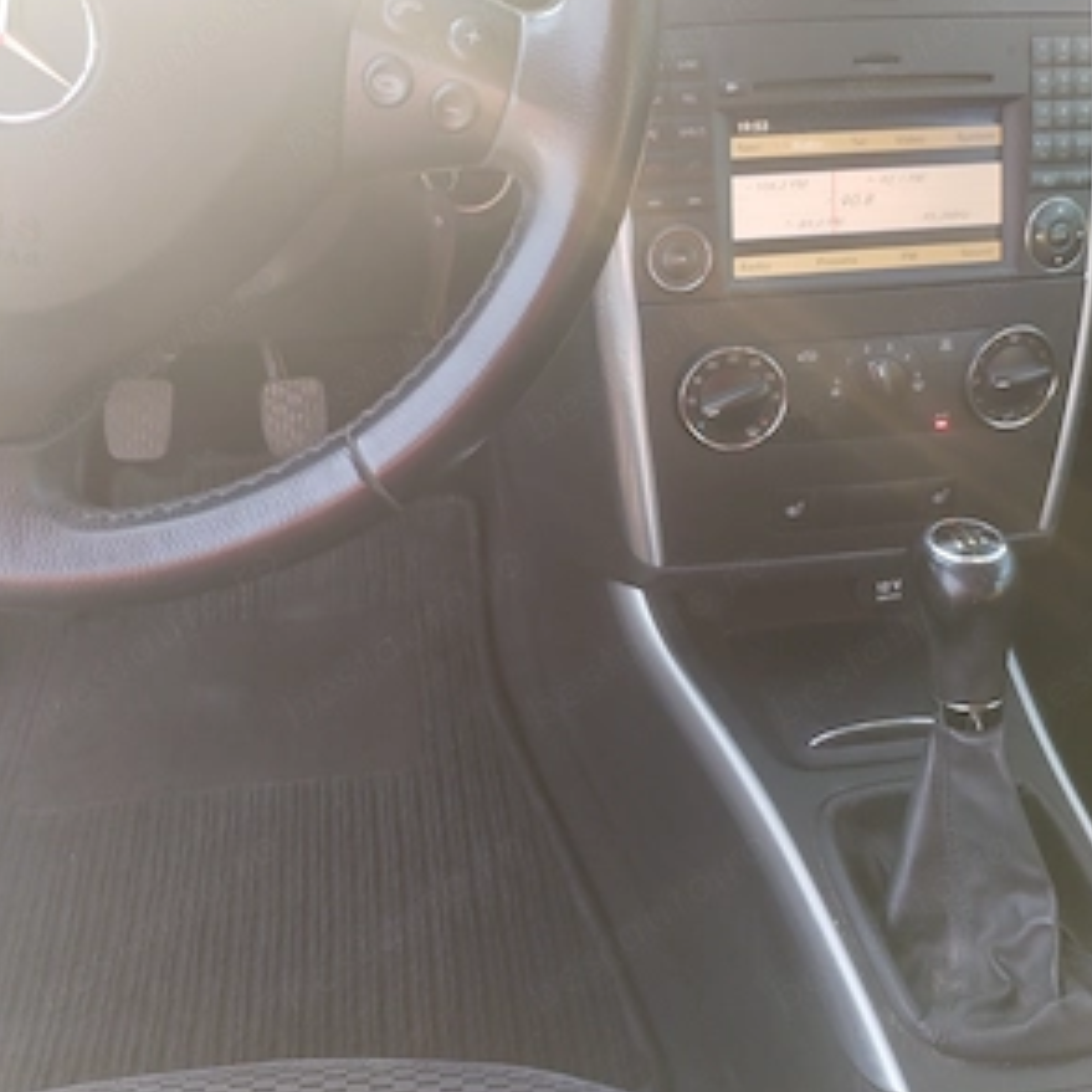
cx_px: 548
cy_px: 417
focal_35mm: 35
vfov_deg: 46.8
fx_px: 1249
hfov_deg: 47.2
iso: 208
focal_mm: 4.75
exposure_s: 1/50
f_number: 1.8
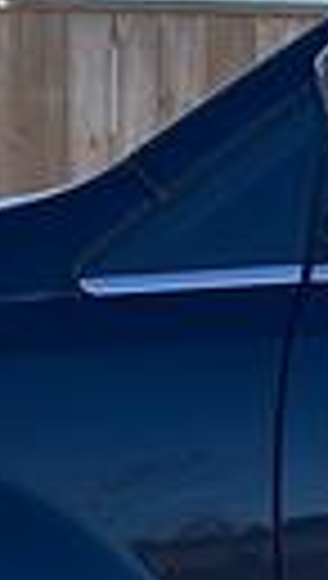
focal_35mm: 280
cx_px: 1618
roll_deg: -1.8
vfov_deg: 7.5
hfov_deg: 3.9
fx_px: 4310
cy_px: 985
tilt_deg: -5.5
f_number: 1.5
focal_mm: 5.7
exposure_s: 1/2571
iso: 50
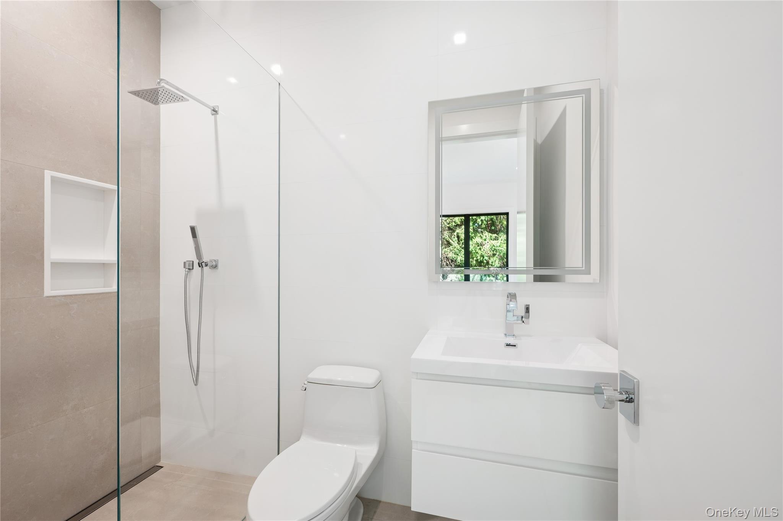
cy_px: 260
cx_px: 392
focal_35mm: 14
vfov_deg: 81.1
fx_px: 304
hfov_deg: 104.3
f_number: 10
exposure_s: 1/5
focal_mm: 14
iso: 100
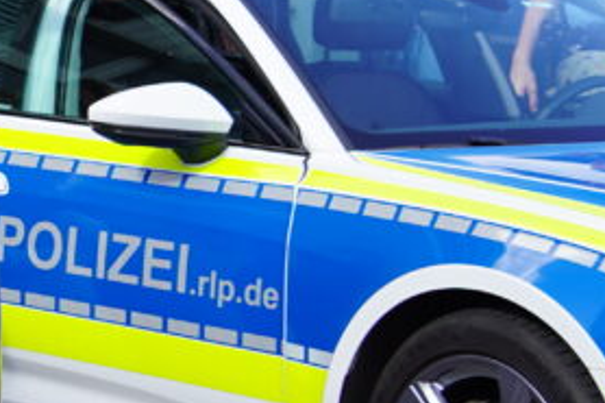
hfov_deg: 11.8
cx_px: -459
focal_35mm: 161
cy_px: 47
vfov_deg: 8.5
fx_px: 2704
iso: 100
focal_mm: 32
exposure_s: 1/160
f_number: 5
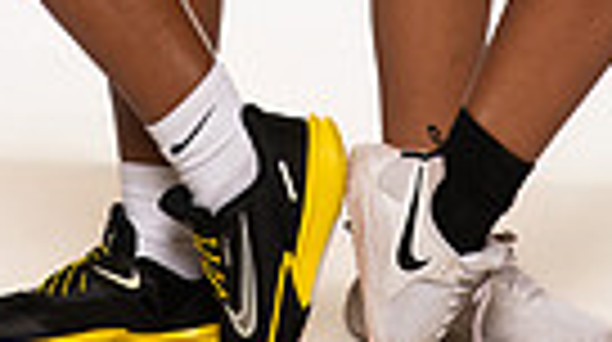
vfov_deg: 5.4
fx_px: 3484
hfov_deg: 10.0
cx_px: 292
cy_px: -522
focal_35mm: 215
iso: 800
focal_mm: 62
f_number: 7.1
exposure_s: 1/320
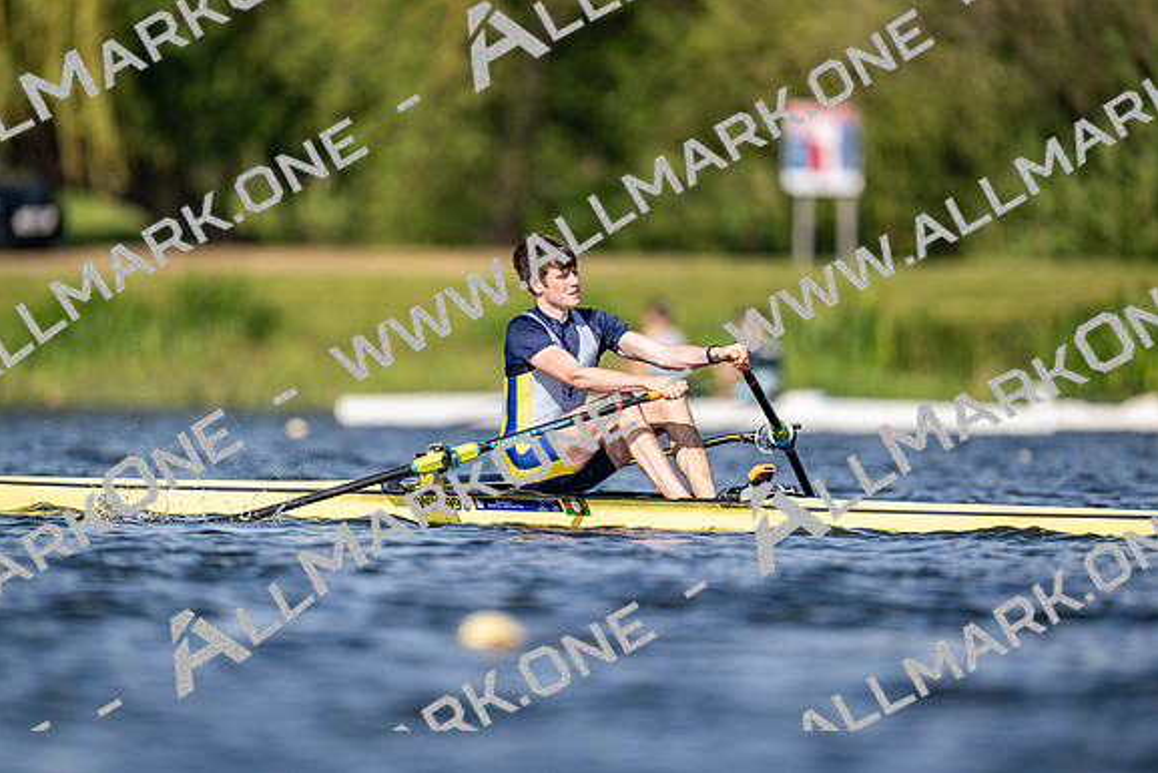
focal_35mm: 603
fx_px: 19400
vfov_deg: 2.3
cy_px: 386
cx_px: 578
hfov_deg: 3.4
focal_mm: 600
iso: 220
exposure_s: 1/2500
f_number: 4
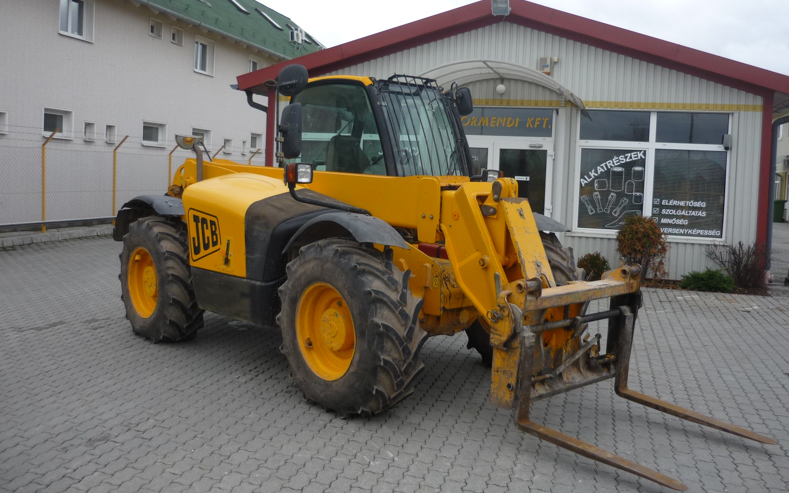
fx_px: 774
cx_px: 400
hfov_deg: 54.0
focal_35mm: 36
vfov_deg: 35.3
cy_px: 223
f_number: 2.8
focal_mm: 5.5
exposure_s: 1/200
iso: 100
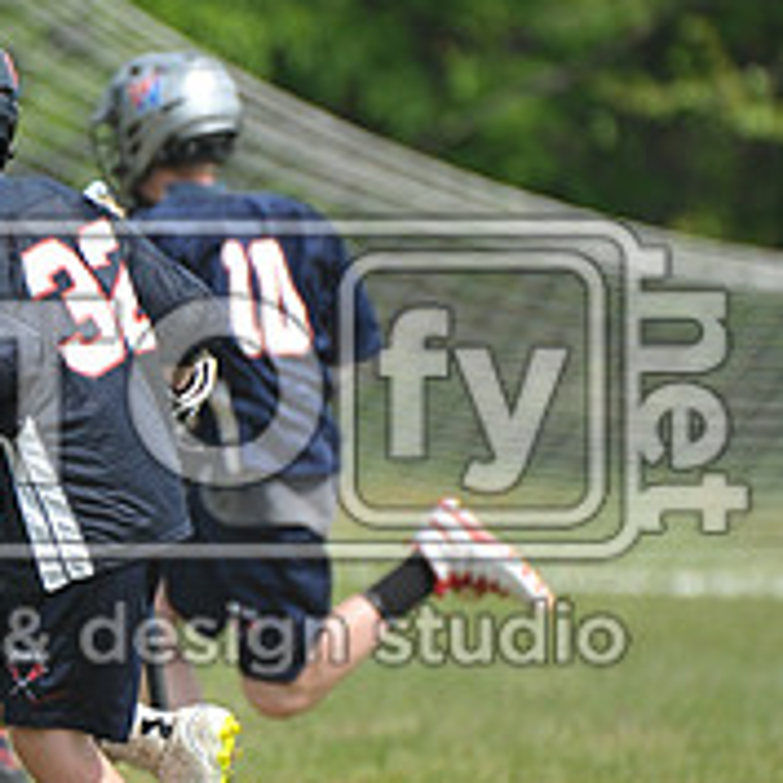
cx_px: 18
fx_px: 27050
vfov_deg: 1.7
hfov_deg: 1.7
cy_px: 425
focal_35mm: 1057
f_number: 4
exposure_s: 1/3200
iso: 640
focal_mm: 380
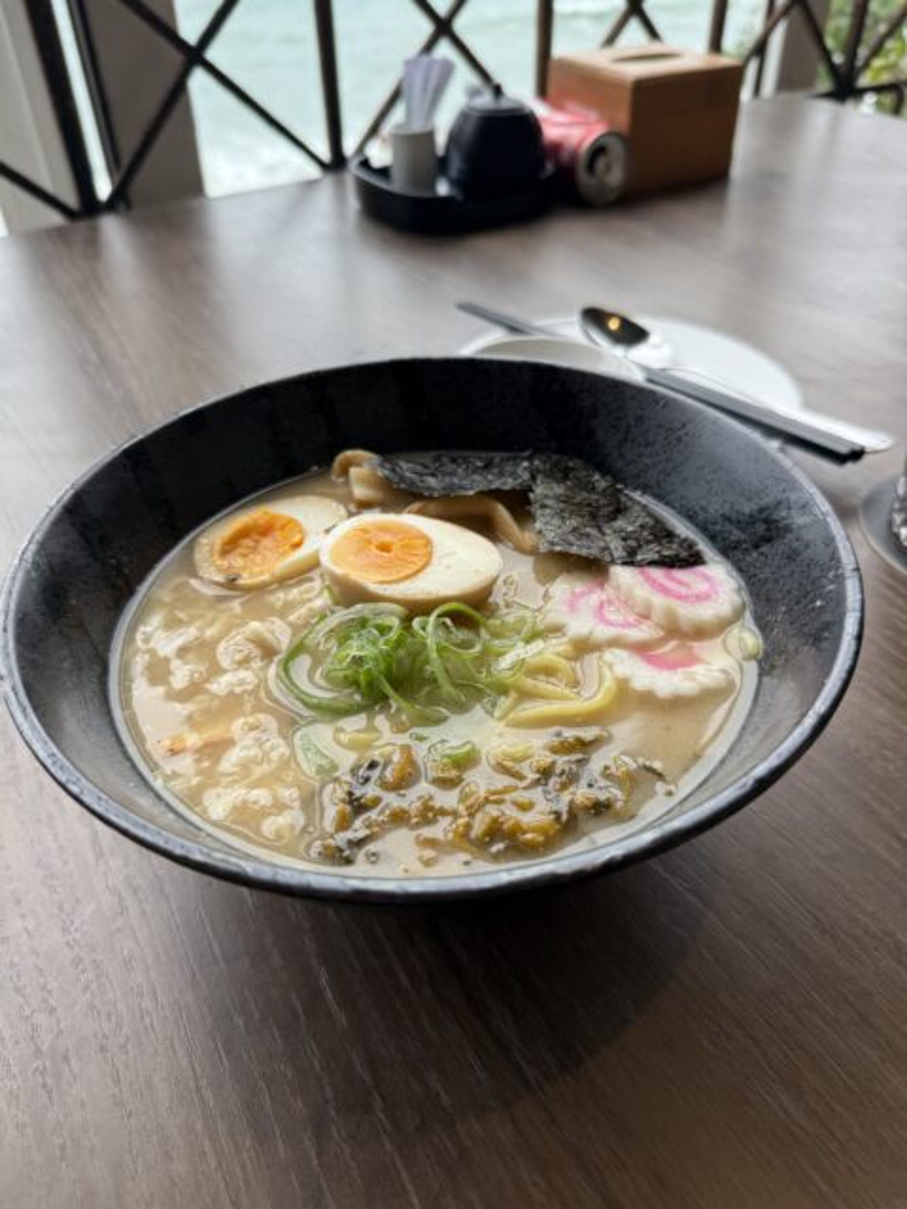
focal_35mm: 24
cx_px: 454
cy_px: 604
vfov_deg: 71.6
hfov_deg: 56.8
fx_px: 838
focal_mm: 6.76
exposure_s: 1/955
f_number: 1.78
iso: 80
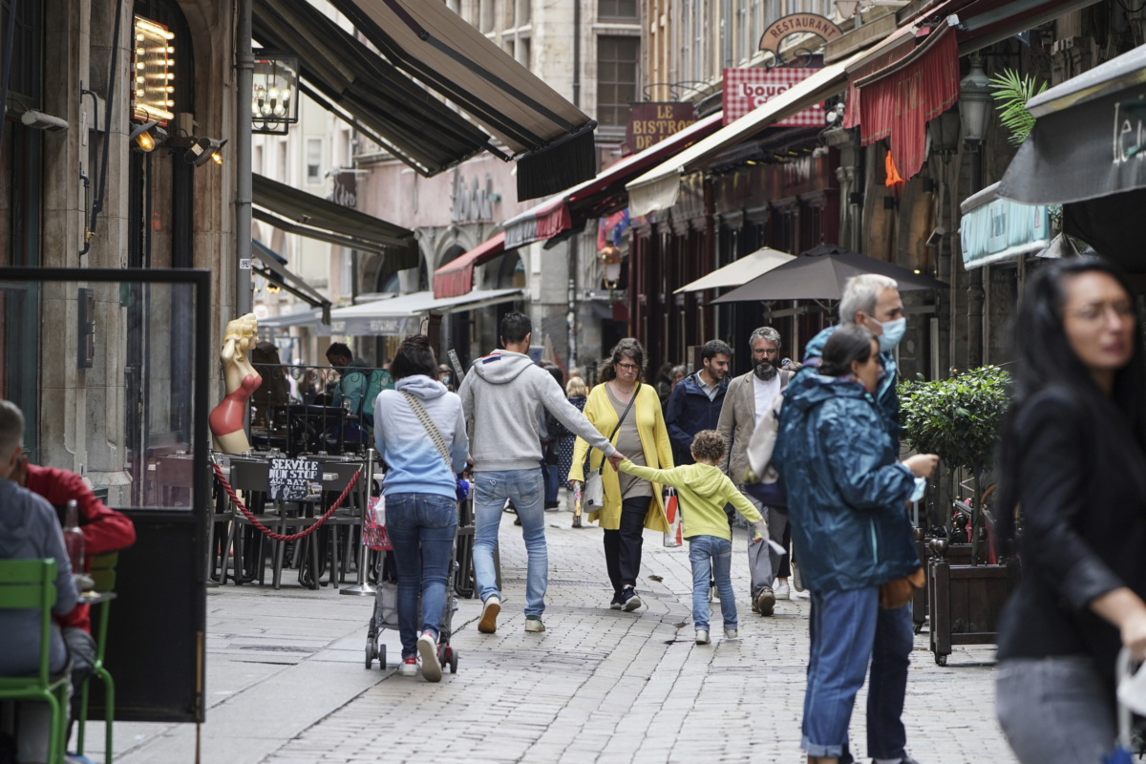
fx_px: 5507
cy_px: 382
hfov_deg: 11.9
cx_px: 573
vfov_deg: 7.9
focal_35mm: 173
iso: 400
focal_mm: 173
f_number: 5.6
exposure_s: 1/320
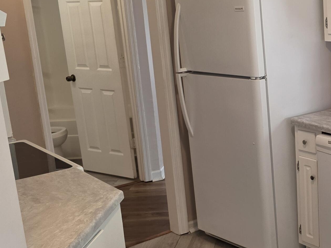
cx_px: 353
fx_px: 526
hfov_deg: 31.5
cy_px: 113
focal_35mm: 55
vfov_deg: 26.5
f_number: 1.7
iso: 200
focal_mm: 6.3
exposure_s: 1/120
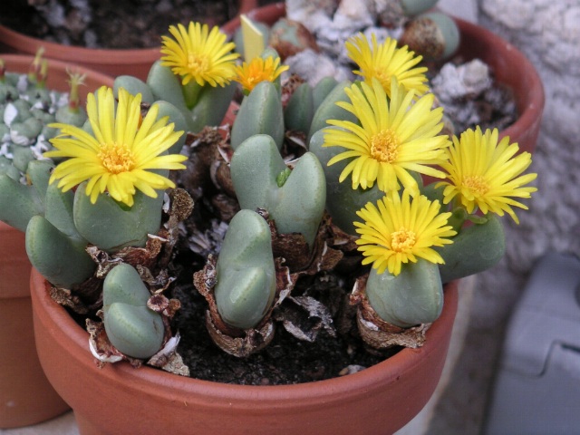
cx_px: 290
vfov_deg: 13.3
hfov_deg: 17.7
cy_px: 218
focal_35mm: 111
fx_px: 1860
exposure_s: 1/111
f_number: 3.6
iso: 80
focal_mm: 17.1
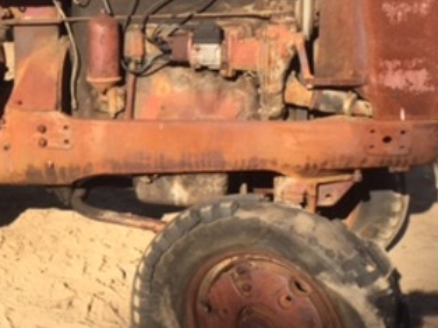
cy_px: 174
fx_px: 936
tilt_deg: -17.3
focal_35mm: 74
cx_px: -14
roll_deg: -2.9
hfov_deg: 24.9
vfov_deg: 19.9
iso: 32
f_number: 2.2
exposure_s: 1/860
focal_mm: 4.15
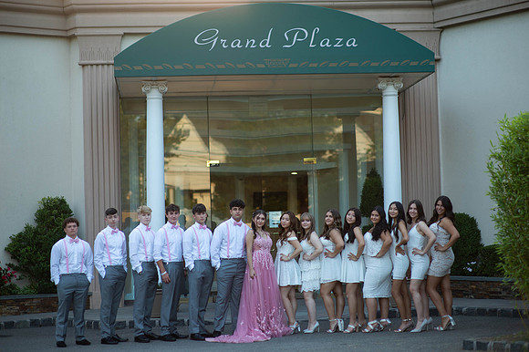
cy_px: 176
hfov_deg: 23.9
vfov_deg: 16.1
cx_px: 264
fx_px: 1248
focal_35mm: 85
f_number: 2
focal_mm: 85
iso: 250
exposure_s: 1/1000
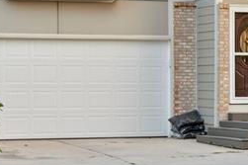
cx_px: 239
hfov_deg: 14.2
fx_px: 984
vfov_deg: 9.5
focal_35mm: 143
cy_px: 0
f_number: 7.1
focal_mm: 35
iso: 500
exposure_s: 1/10
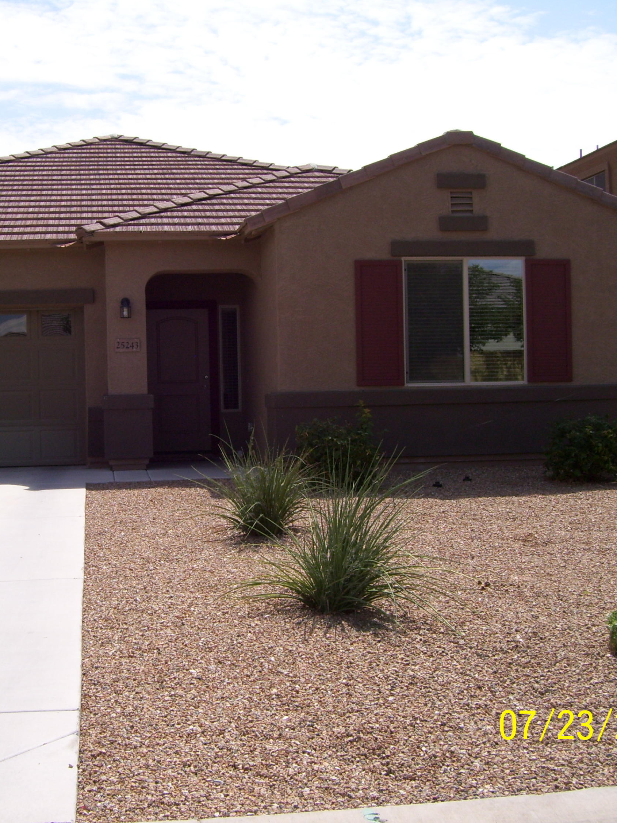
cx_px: 198
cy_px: 411
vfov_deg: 39.7
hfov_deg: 30.0
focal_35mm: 48
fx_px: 1141
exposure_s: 1/800
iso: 80
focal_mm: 6
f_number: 4.8
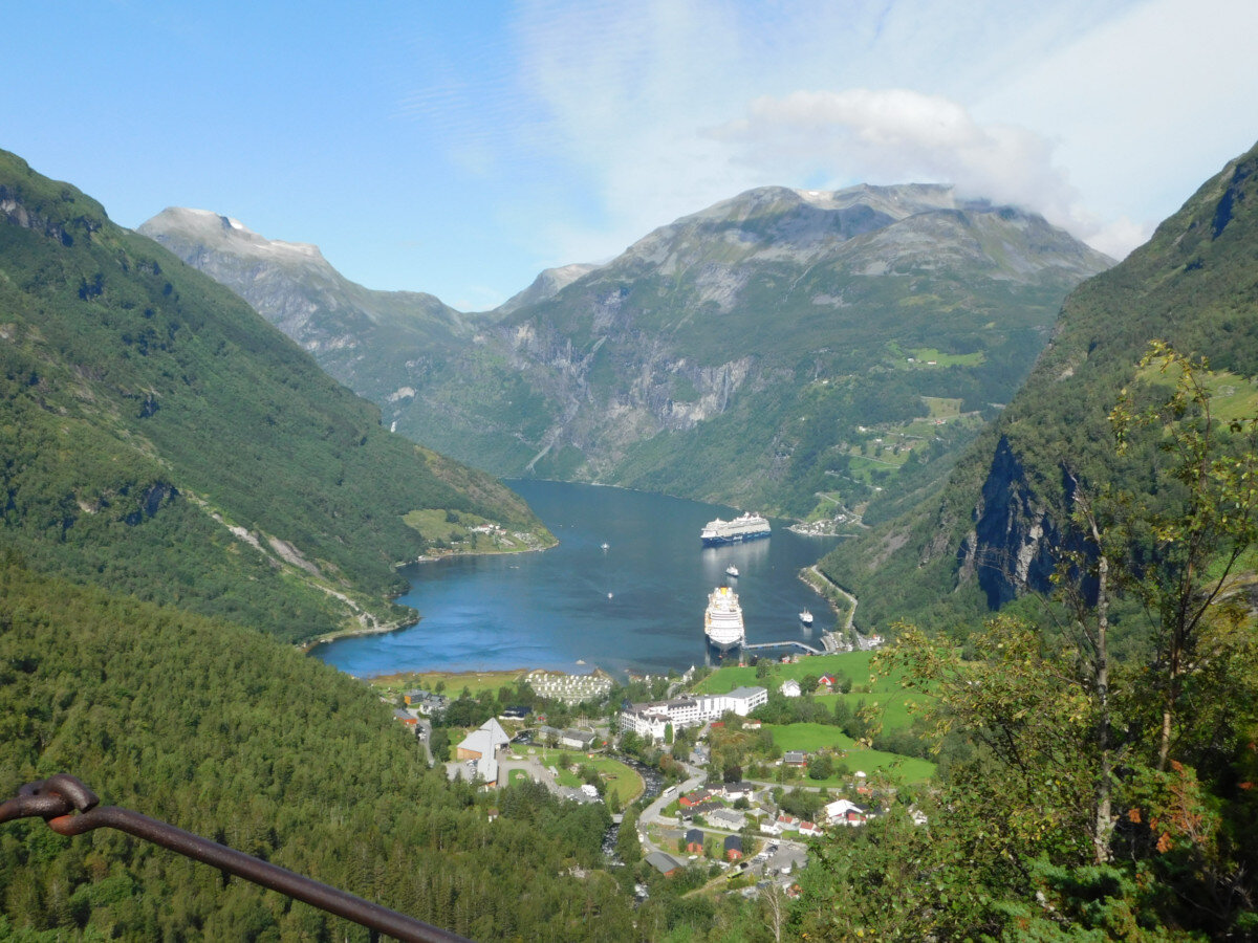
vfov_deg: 39.7
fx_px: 1308
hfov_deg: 51.4
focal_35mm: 36
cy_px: 472
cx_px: 629
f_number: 3.5
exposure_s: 1/1250
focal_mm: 6.3
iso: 125
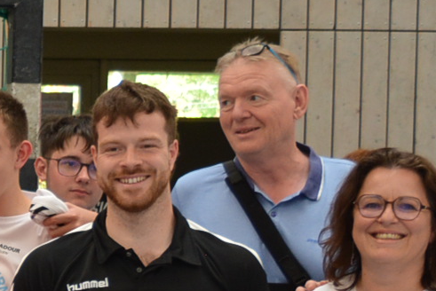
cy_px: 431
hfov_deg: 9.2
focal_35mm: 201
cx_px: -602
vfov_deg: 6.8
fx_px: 2436
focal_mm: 22
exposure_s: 1/100
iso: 400
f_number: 5
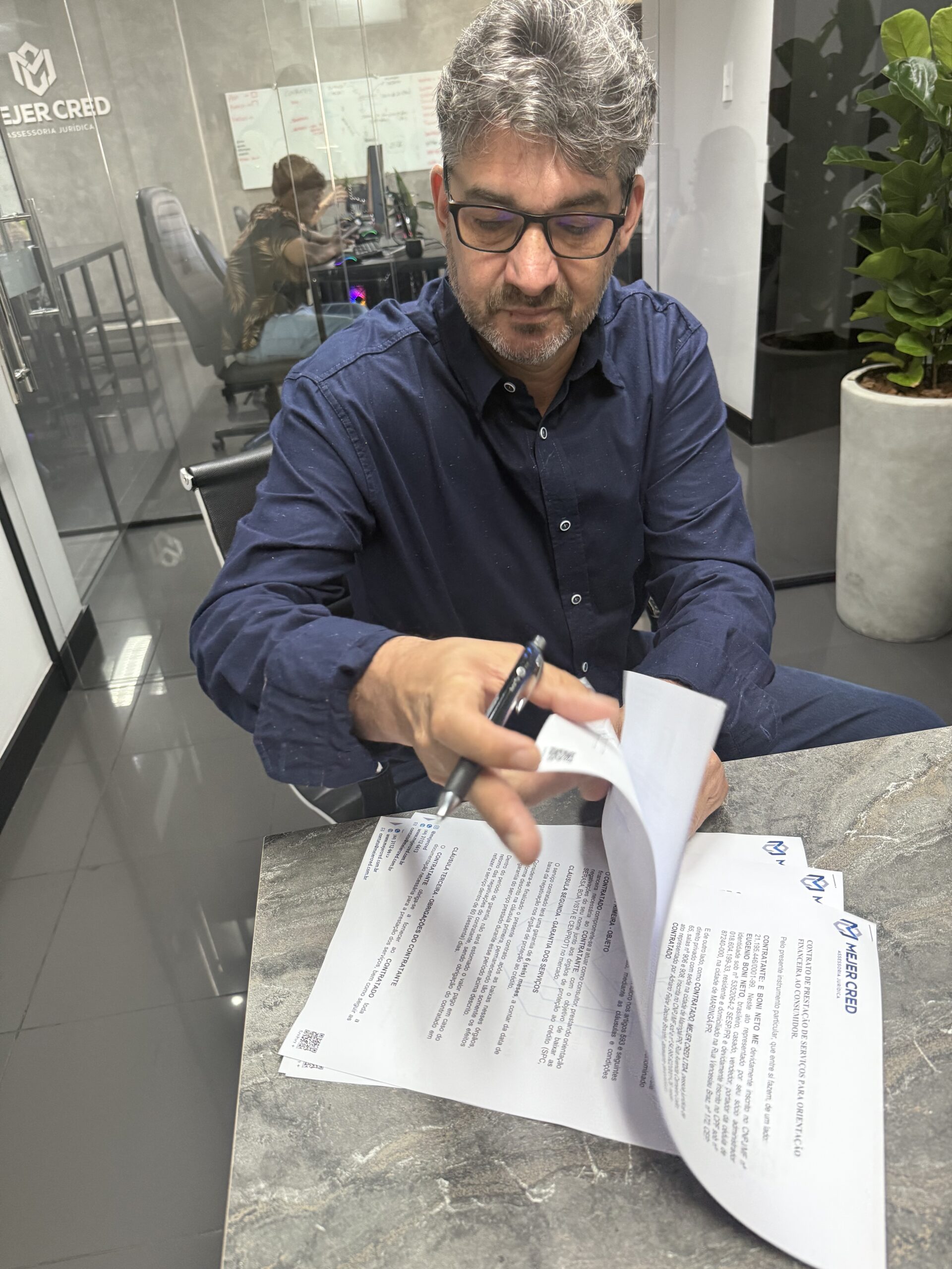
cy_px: 634
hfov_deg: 56.8
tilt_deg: -28.0
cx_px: 476
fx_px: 880
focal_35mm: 24
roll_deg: +6.1
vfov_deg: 71.6
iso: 320
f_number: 1.78
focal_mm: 6.76
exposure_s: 1/60
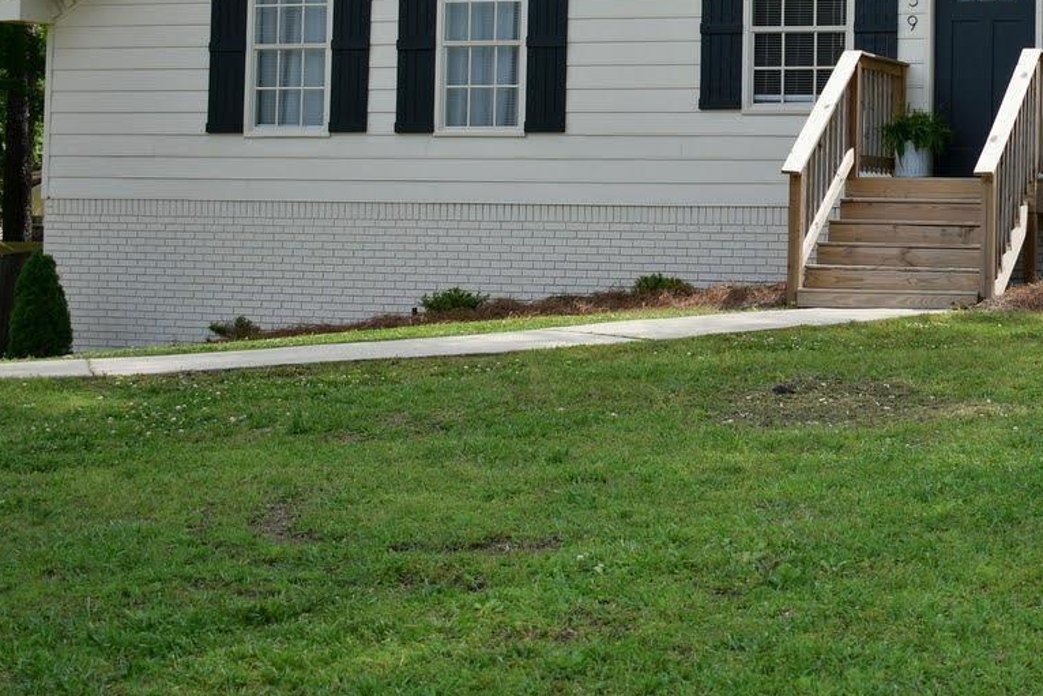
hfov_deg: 27.1
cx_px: 940
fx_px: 2088
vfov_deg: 18.7
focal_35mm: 72
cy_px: 109
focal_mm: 23
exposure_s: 1/1000
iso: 250
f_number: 4.5
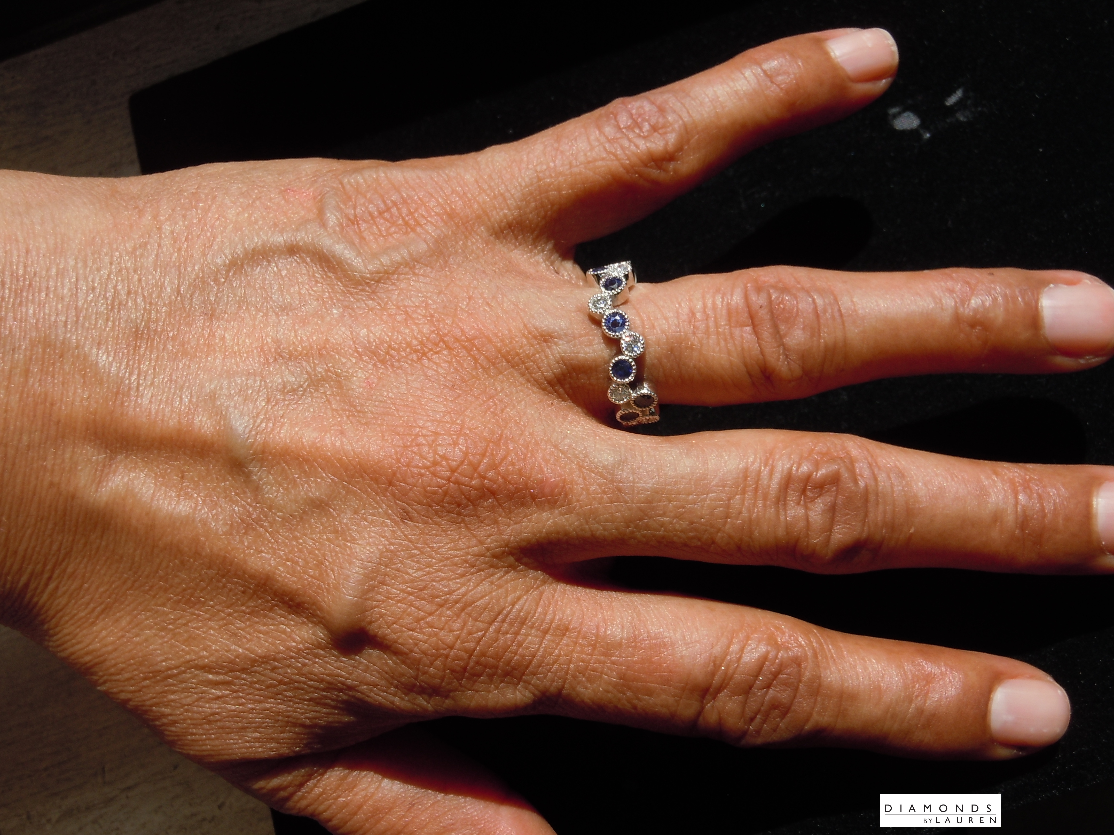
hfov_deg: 42.1
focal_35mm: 45
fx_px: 1448
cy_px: 418
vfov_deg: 32.2
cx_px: 557
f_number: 4.6
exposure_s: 1/400
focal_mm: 8.1
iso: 100
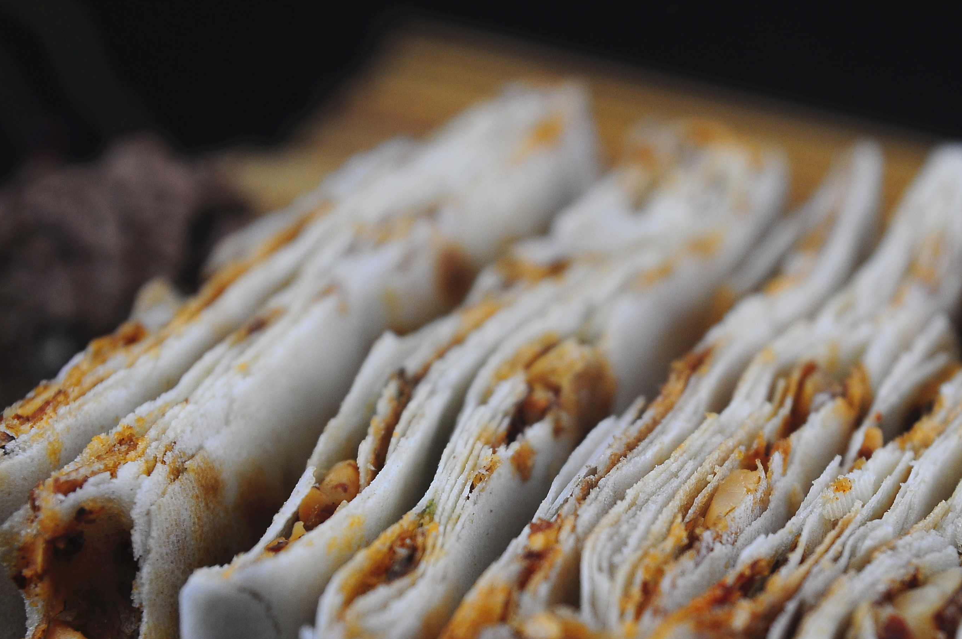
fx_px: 2029
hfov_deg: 26.5
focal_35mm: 76
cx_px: 630
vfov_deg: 17.8
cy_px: 488
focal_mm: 32
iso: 200
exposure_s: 1/60
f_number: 4
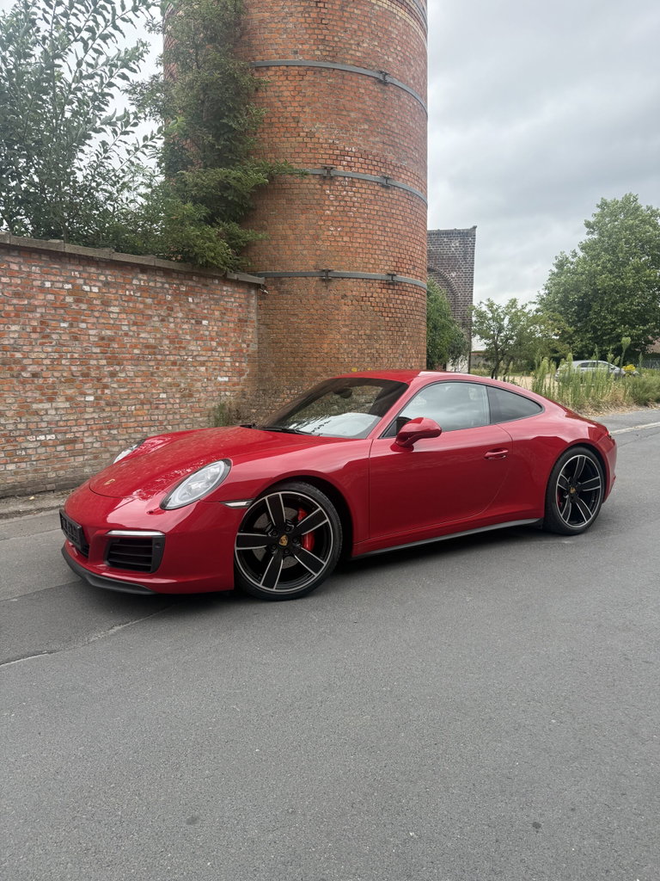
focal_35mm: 24
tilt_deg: -6.5
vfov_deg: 71.6
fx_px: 610
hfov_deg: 56.8
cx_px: 330
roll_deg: -0.3
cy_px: 440
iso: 100
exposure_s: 1/868
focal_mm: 6.76
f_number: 1.78
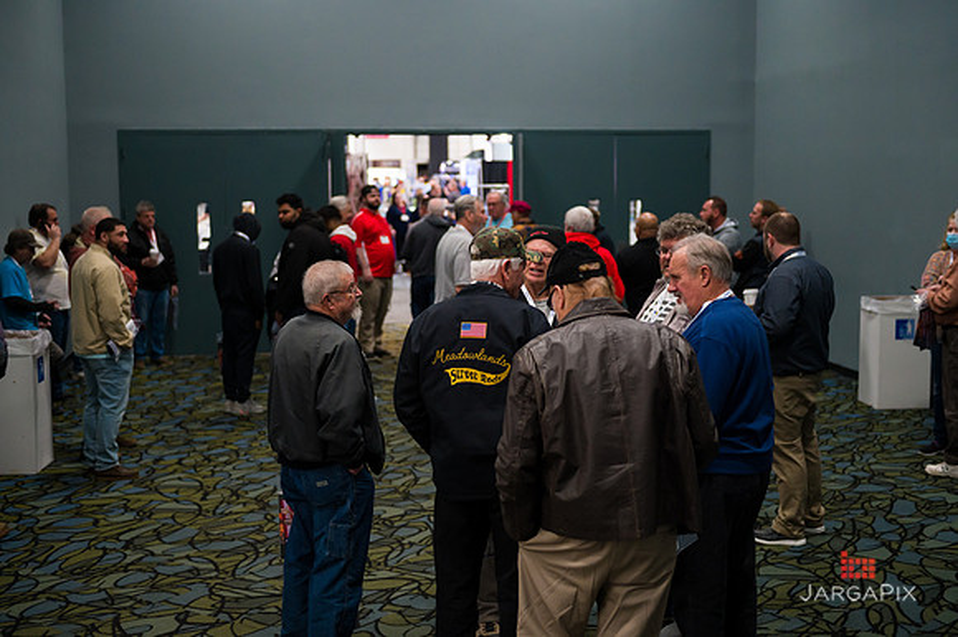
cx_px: 479
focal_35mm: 50
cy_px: 318
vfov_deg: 27.0
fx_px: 1330
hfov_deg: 39.6
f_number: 3.2
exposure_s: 1/200
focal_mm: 50
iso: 3200
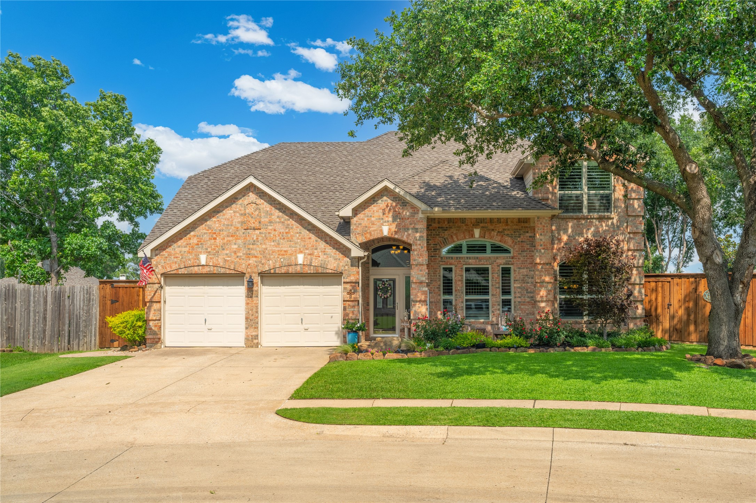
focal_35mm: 32
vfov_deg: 40.5
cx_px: 378
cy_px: 252
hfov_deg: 58.0
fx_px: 682
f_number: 9
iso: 100
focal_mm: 32.5
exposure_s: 1/500
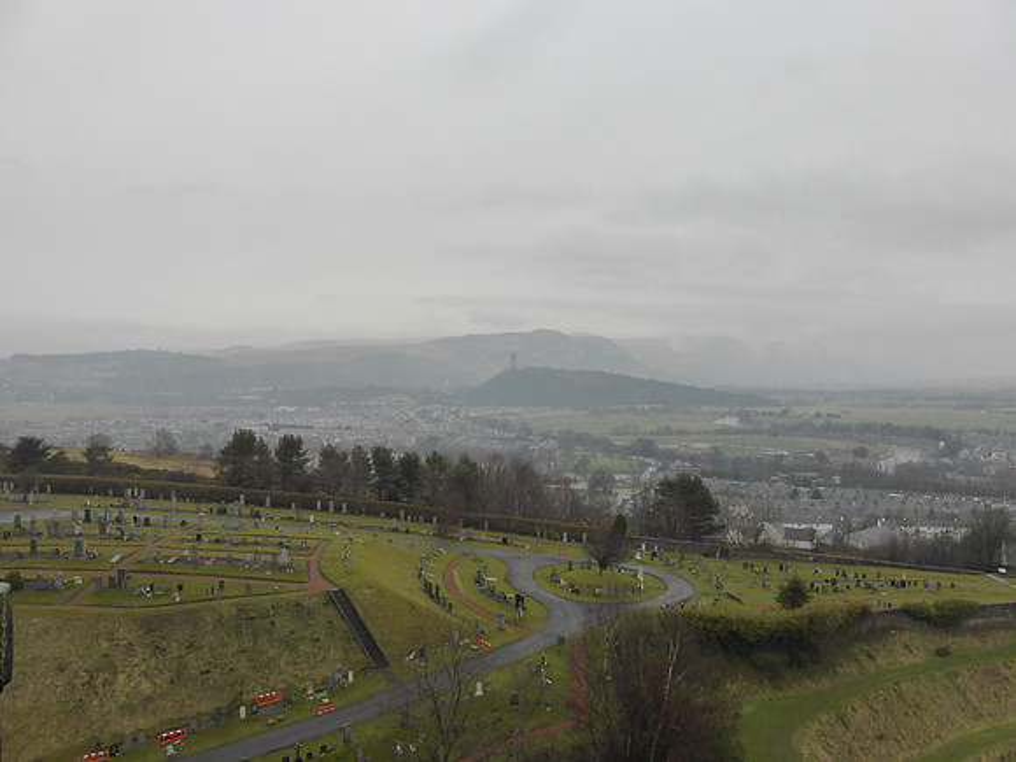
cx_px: 508
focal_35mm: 28
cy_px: 381
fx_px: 822
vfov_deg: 49.7
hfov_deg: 63.4
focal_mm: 4.8
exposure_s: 1/800
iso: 200
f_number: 3.4
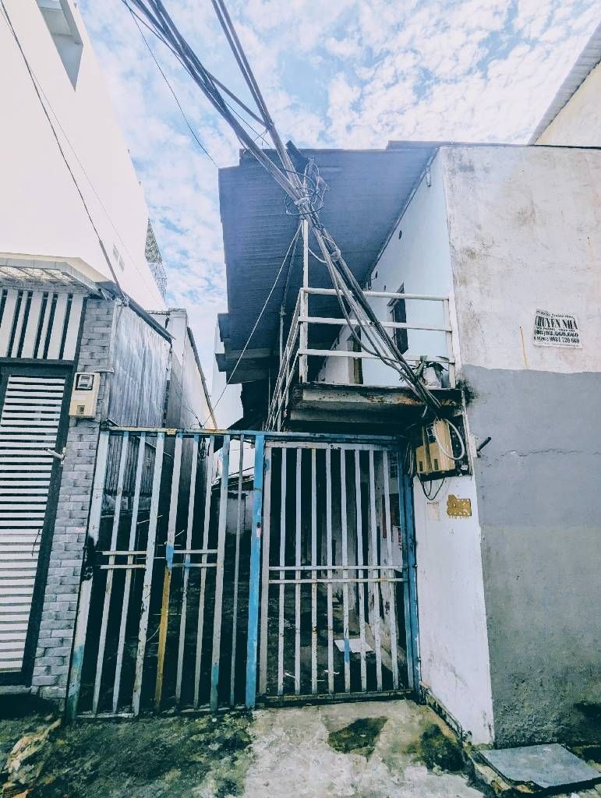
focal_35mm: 16
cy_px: 399
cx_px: 300
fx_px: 369
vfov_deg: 94.4
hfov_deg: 78.2
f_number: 2.2
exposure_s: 1/1000
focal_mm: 2.35
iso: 37
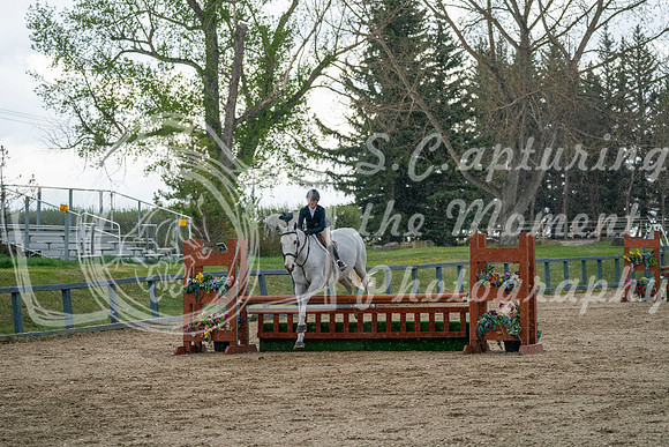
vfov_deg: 10.0
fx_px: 2546
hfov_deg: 15.0
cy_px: 224
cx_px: 334
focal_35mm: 137
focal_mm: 137
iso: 1000
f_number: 5.6
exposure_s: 1/1250
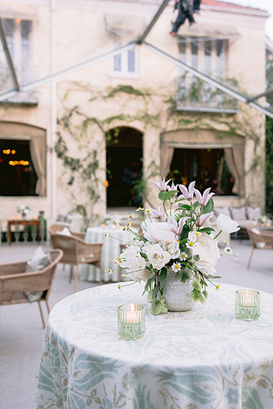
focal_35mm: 35
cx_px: 136
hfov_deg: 37.9
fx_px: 398
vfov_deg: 54.4
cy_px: 204
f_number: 4
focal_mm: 35
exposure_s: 1/125
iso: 400
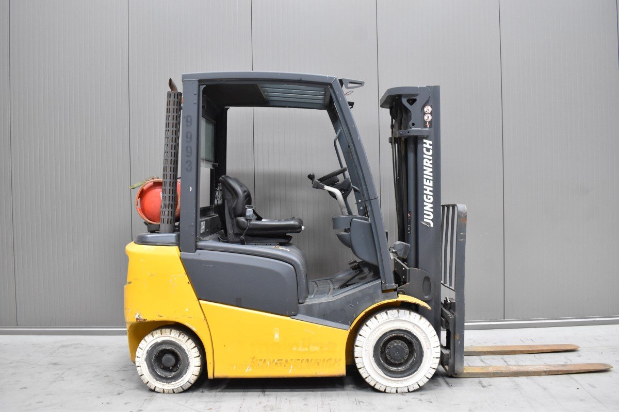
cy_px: 206
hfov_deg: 61.9
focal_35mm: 30
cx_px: 310
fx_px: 516
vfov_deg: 43.6
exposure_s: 1/25
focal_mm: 20
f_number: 5
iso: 1600
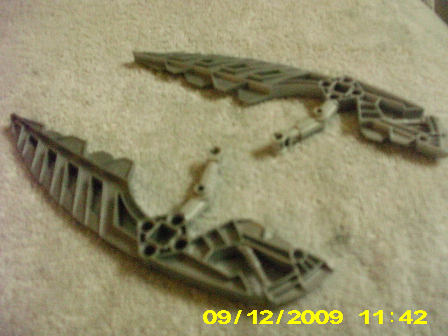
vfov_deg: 37.7
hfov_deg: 49.0
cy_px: 168
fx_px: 492
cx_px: 224
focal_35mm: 38
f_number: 3.1
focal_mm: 6.3
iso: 1600
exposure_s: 1/33
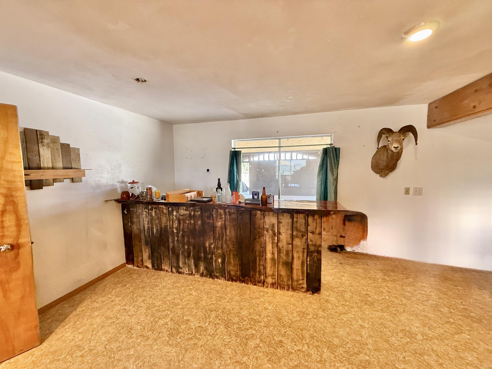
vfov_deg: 85.7
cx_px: 246
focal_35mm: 14
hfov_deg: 102.1
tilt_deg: +1.4
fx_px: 199
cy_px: 184
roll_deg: +0.5
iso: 250
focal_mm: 2.22
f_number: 2.2
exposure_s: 1/120
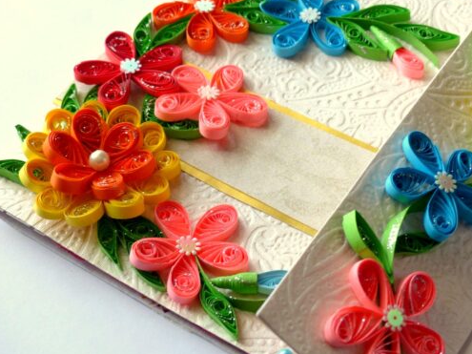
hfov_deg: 24.4
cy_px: 147
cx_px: 277
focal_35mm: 80
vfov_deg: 18.4
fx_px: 1091
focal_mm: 11.9
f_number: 2.8
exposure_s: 1/125
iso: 100
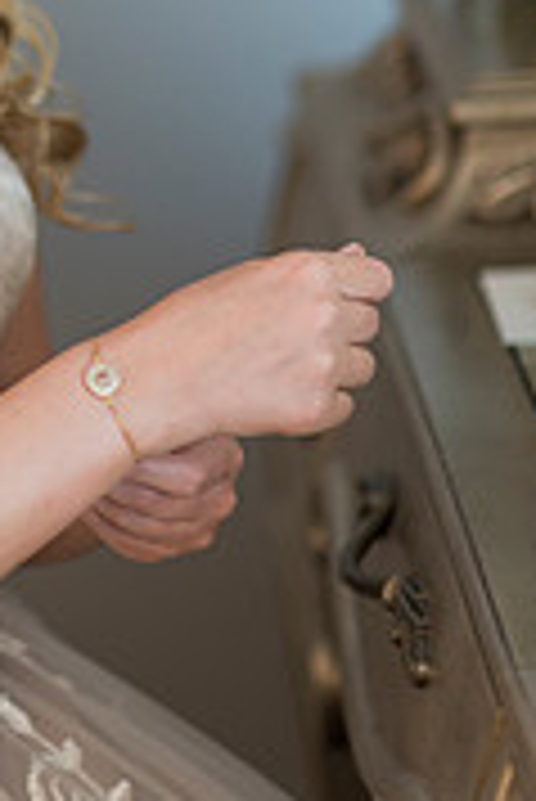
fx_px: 4792
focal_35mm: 215
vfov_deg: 9.5
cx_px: -126
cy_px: 27
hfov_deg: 6.4
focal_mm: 85
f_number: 1.6
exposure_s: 1/125
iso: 400
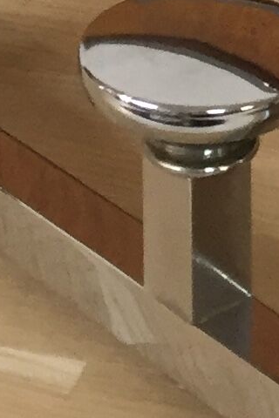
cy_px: -711
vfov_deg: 8.7
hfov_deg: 6.7
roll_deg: +0.6
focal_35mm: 205
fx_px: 2383
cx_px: 248
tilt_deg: -12.4
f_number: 2.2
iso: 125
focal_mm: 4.15
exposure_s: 1/33
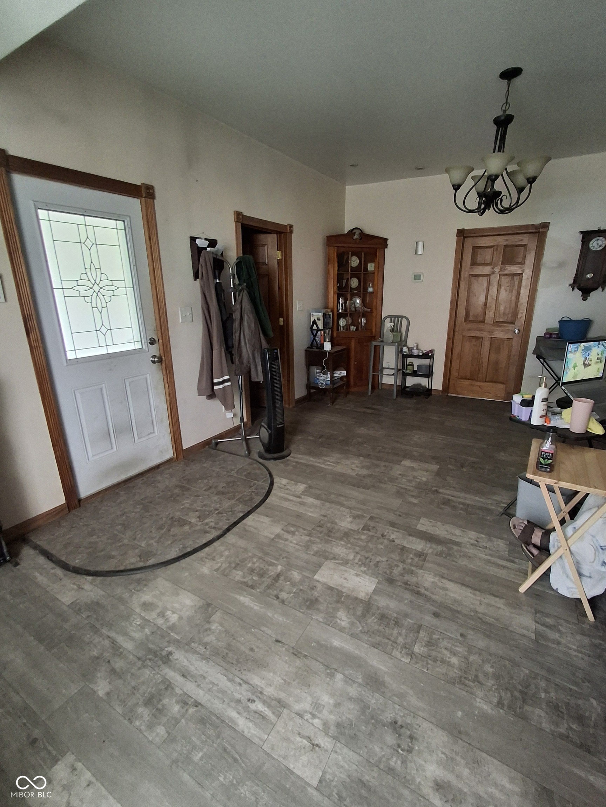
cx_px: 303
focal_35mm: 16
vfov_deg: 94.5
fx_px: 373
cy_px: 404
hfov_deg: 78.1
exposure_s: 1/40
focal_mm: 1.64
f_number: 2.2
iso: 250
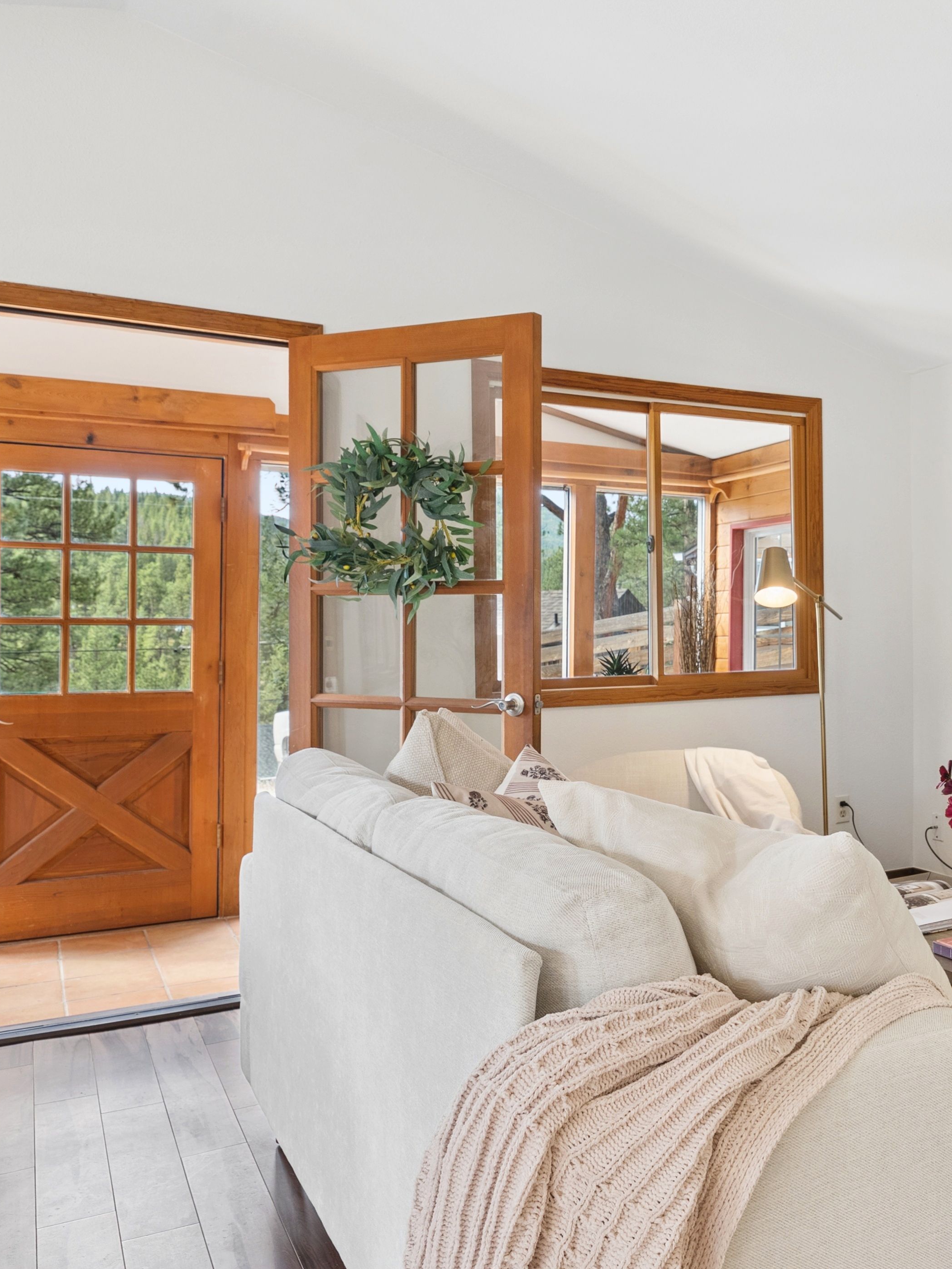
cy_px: 632
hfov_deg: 41.2
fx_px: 1173
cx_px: 830
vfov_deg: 56.8
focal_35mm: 32
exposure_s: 1/30
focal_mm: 22
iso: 500
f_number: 8
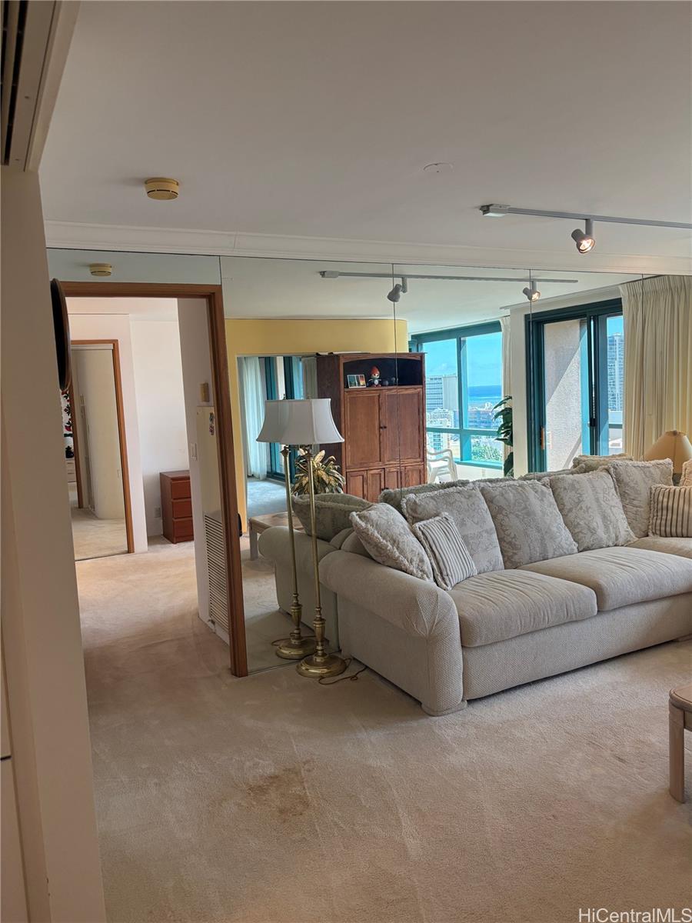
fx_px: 693
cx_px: 346
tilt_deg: -5.2
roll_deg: +1.8
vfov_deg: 67.3
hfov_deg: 53.1
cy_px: 462
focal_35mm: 26
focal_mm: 5.96
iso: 125
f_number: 1.6
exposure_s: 1/120
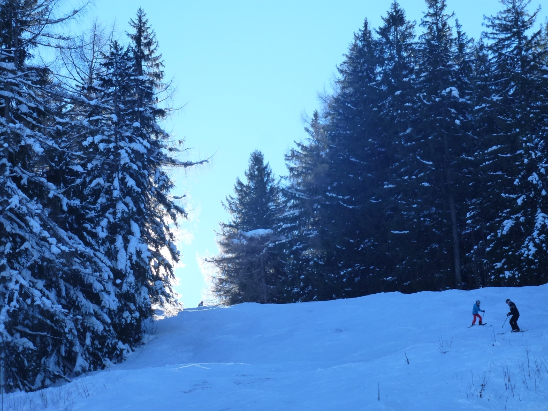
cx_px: 274
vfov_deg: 10.4
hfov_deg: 13.9
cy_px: 206
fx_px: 2248
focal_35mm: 142
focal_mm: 25.5
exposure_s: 1/250
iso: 160
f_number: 5.3
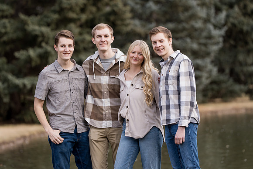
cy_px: 84
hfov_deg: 10.3
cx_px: 126
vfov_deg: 6.9
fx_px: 1406
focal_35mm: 200
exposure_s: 1/250
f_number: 4
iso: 200
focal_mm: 200
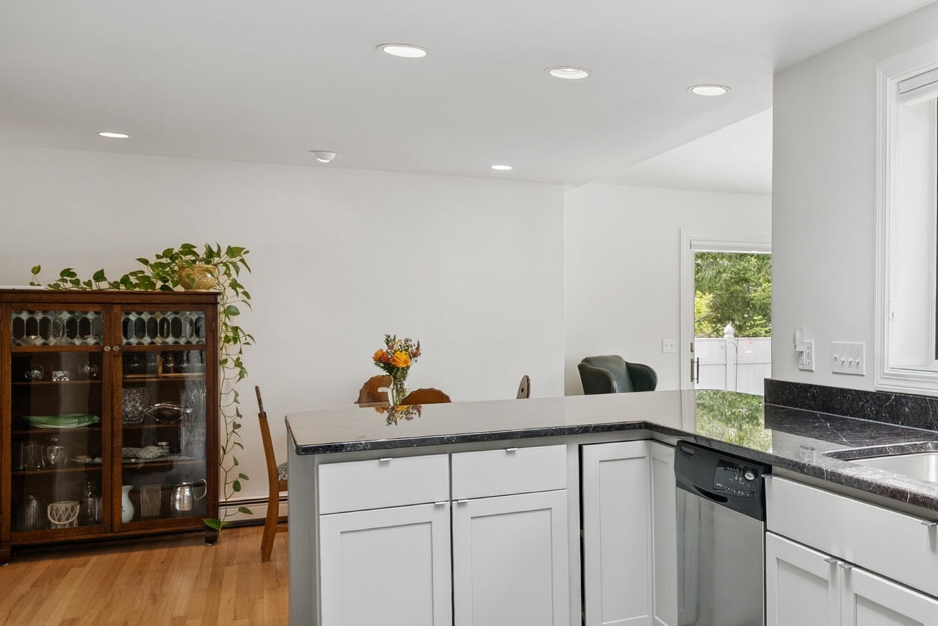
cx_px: 811
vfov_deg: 36.9
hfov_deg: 48.5
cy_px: 327
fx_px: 938
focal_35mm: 36
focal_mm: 16
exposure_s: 1/60
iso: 320
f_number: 7.1
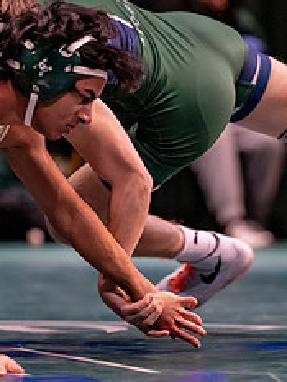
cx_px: 157
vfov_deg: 5.7
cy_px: 207
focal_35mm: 346
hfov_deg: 4.3
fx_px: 3821
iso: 2000
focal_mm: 135
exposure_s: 1/800
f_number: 1.8
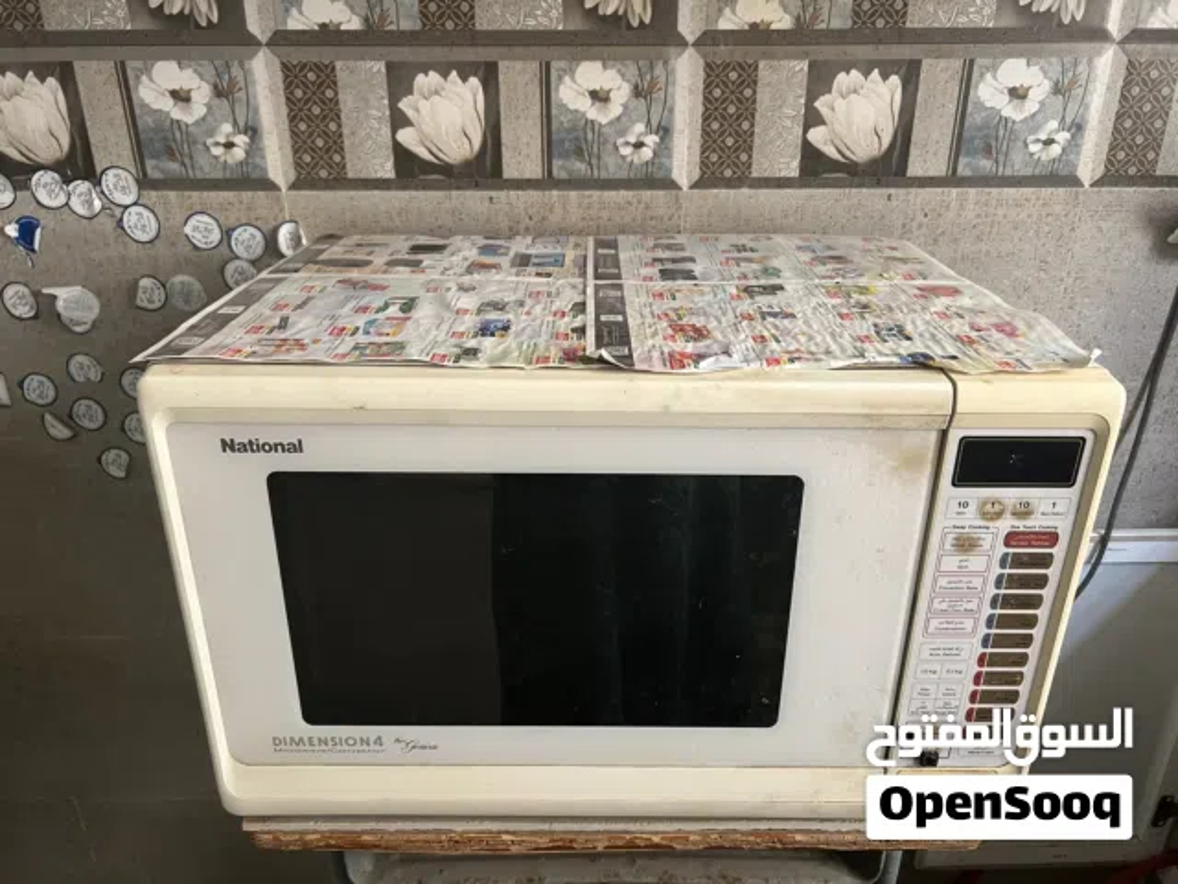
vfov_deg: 53.1
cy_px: 442
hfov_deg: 67.3
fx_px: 885
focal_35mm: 26
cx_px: 589
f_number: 1.5
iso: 125
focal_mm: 5.7
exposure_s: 1/60
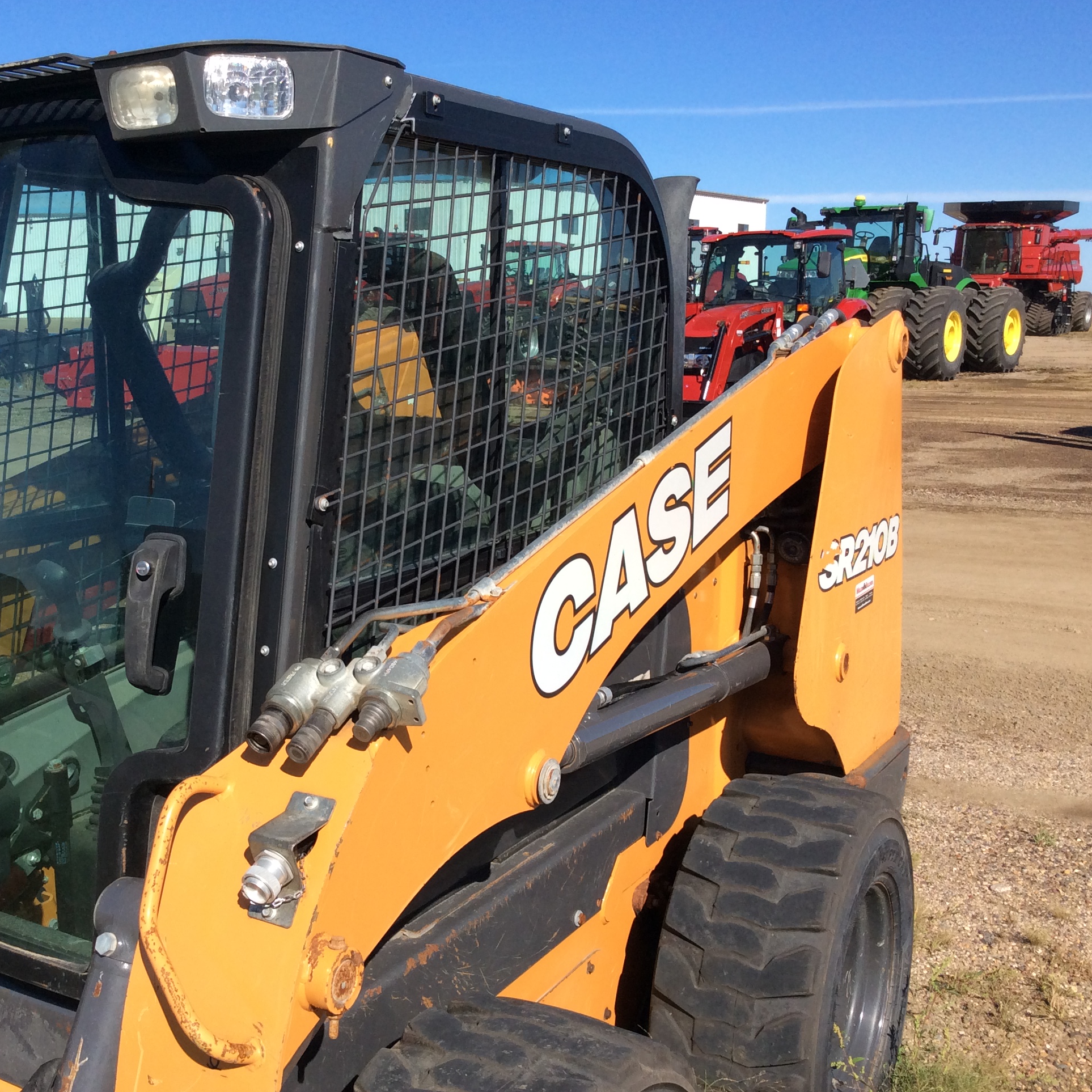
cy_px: 544
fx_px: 1356
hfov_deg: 43.5
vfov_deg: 43.9
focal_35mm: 38
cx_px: 405
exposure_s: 1/1431
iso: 32
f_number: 2.4
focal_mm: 3.3
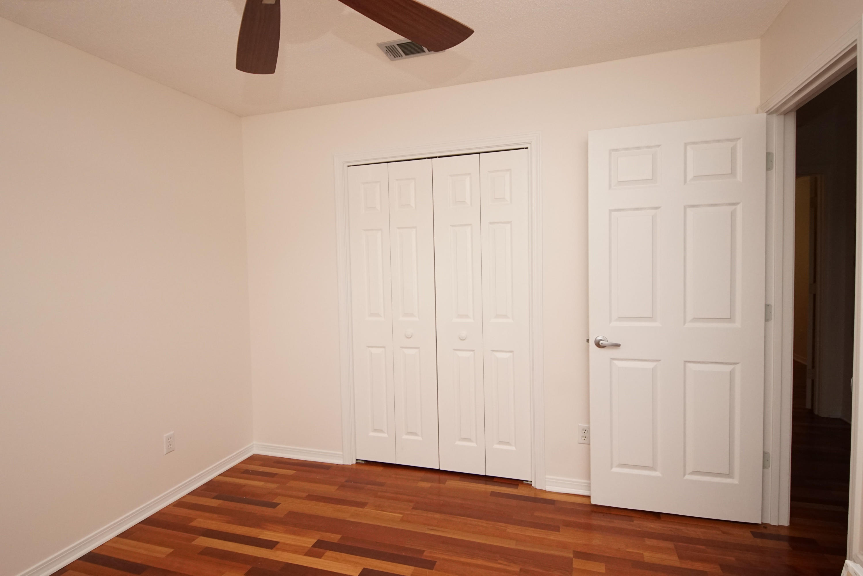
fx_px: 432
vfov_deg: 67.4
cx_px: 432
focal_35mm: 18
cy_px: 288
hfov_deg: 90.0
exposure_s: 1/100
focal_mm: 12
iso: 1600
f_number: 5
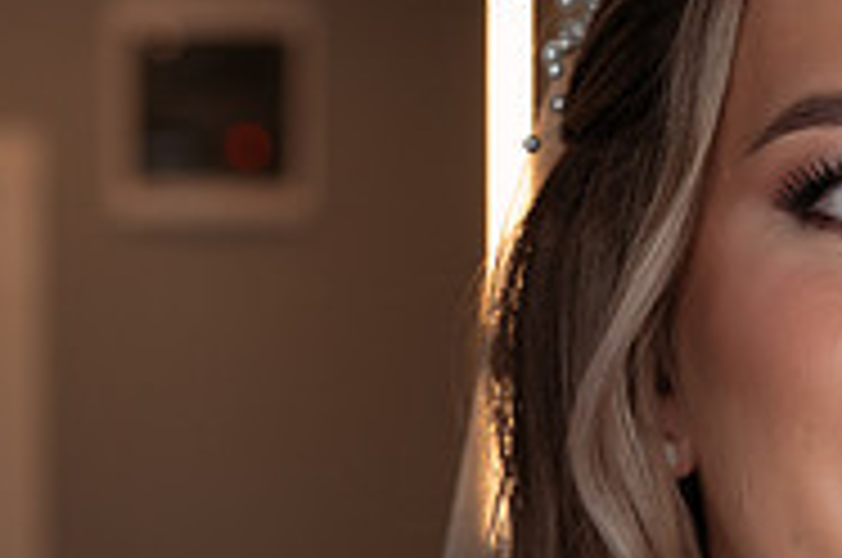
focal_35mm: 146
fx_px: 3409
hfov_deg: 14.1
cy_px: 711
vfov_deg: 9.2
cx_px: 342
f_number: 3.5
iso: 1600
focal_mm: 47
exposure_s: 1/250
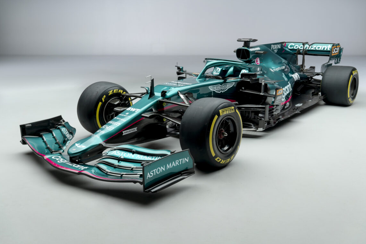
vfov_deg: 36.9
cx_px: 188
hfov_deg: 53.1
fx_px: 366
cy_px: 122
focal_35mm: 36
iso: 250
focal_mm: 35
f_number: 10
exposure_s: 1/6
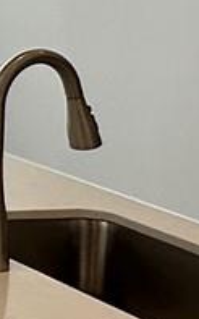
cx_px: -856
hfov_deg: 5.6
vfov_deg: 13.3
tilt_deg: -5.8
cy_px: -32
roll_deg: +0.3
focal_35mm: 154
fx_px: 1337
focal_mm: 2.22
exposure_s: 1/120
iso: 50
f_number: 2.2
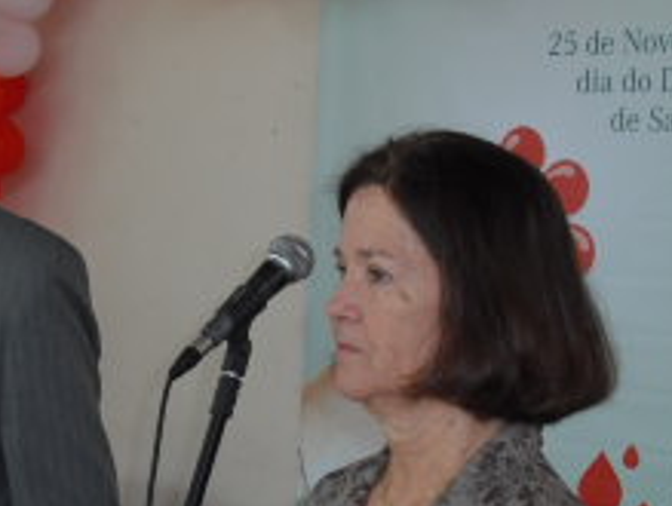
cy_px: 365
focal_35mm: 105
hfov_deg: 18.6
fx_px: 2042
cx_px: 172
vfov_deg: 14.1
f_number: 3.1
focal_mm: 6.3
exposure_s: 1/125
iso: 64
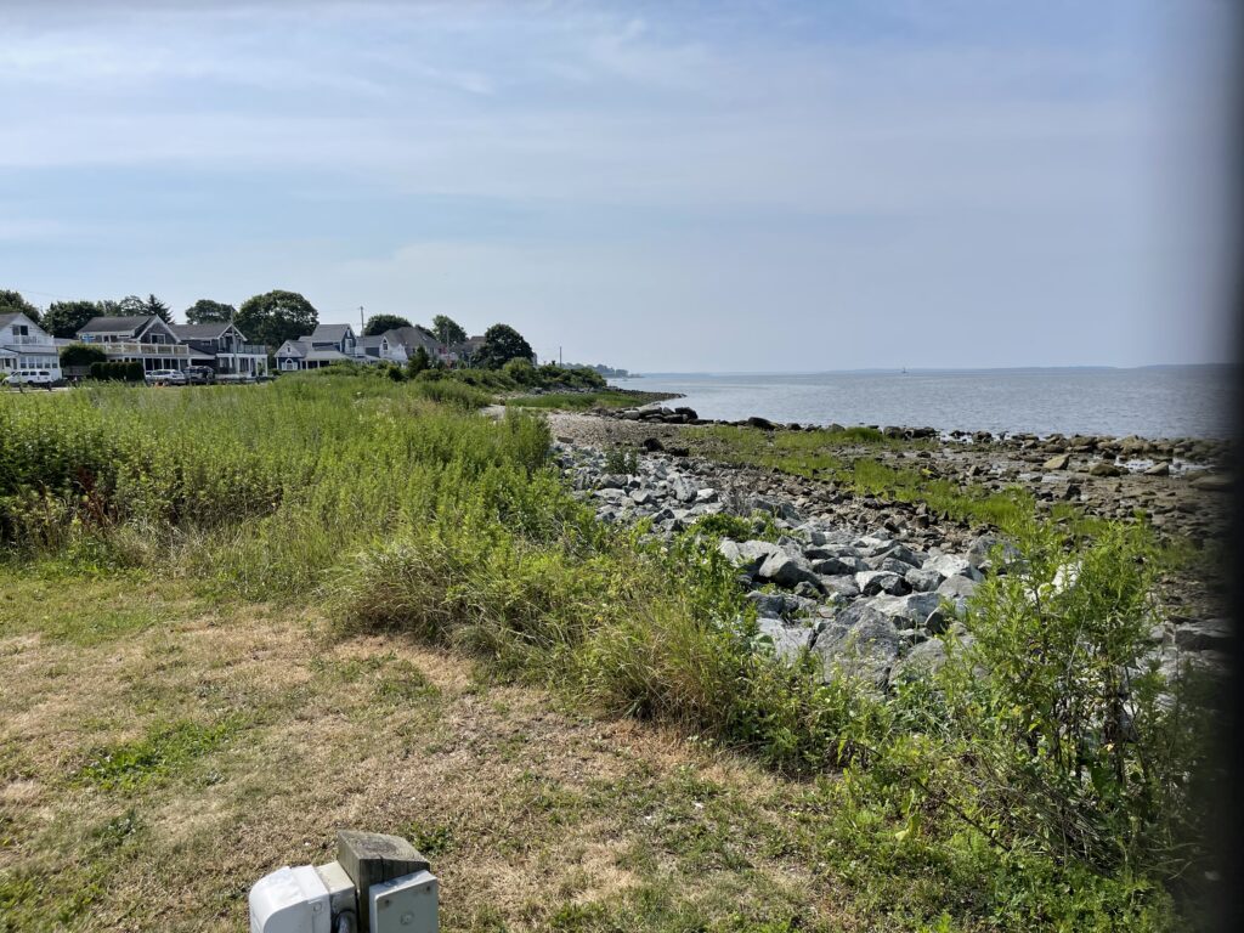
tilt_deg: -6.1
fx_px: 898
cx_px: 622
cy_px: 466
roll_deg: +0.8
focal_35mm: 25
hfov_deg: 69.4
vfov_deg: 54.9
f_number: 1.6
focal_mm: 5.1
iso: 32
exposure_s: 1/5917
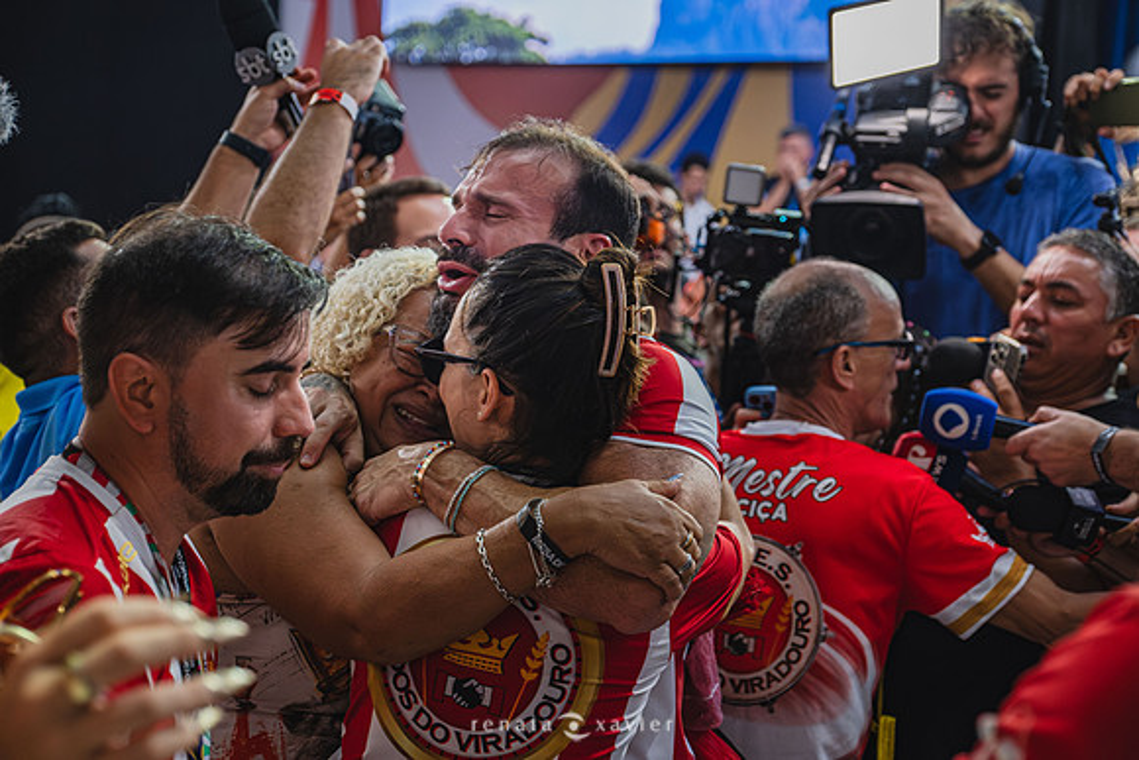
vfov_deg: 20.6
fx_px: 2089
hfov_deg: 30.5
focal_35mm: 66
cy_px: 380
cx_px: 570
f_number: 3.2
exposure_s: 1/320
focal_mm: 44.1
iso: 2500
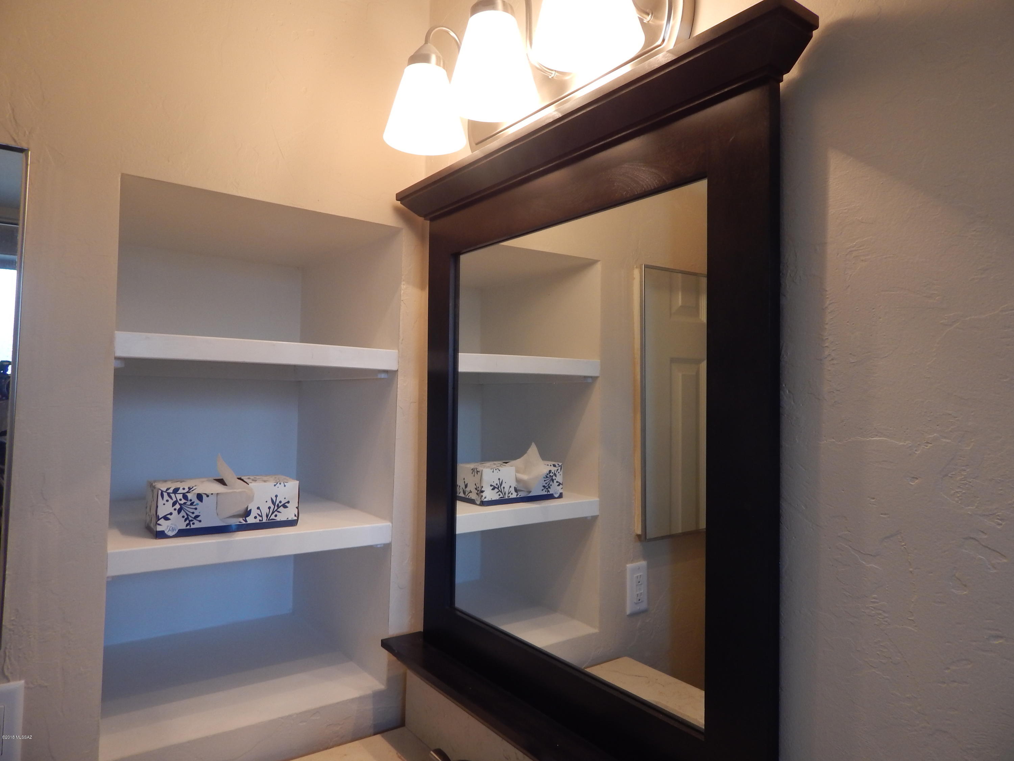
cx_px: 507
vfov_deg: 58.9
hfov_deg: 73.9
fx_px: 674
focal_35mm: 23
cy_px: 380
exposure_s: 1/30
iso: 125
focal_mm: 4
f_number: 3
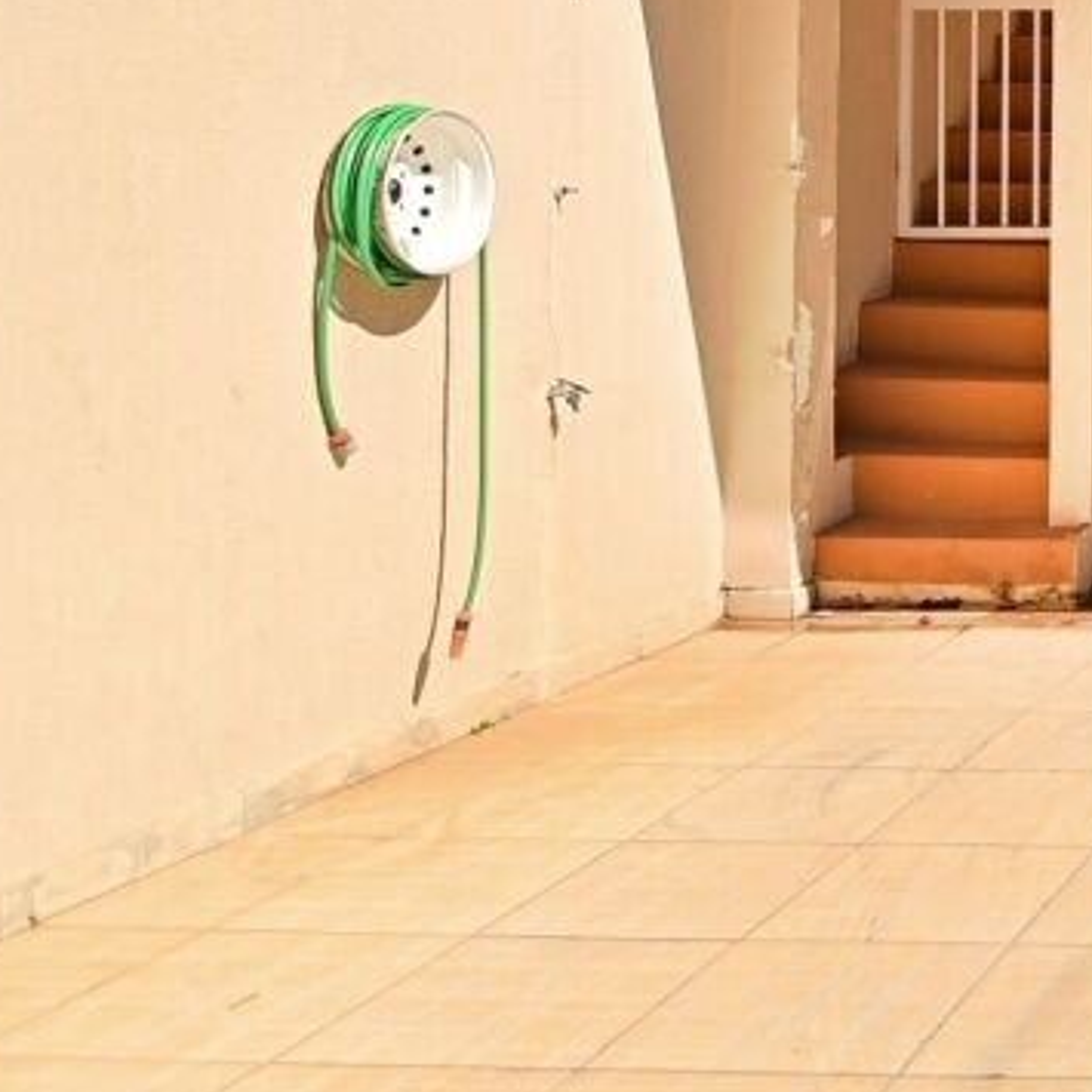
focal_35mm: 46
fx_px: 1642
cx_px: 1676
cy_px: 63
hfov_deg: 26.0
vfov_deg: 34.3
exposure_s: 1/800
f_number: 3.5
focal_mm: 10
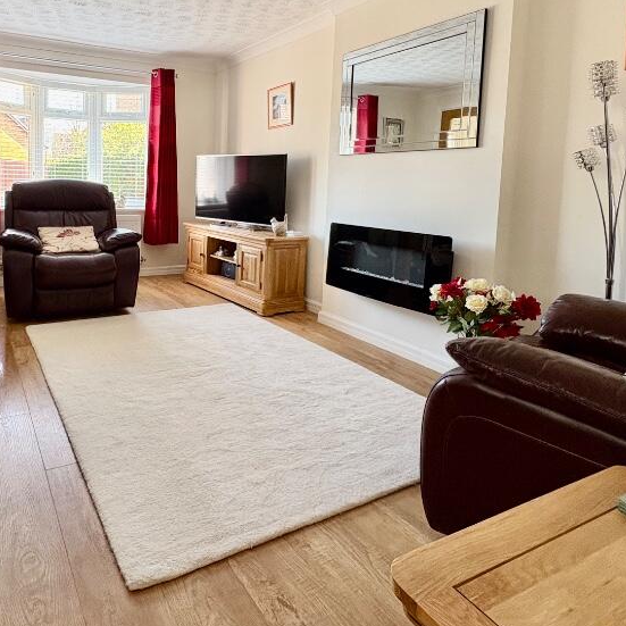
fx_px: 471
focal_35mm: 23
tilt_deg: -3.4
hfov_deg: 65.0
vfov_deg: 65.7
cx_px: 194
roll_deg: -0.4
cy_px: 215
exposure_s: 1/60
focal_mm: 2.22
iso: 320
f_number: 2.2
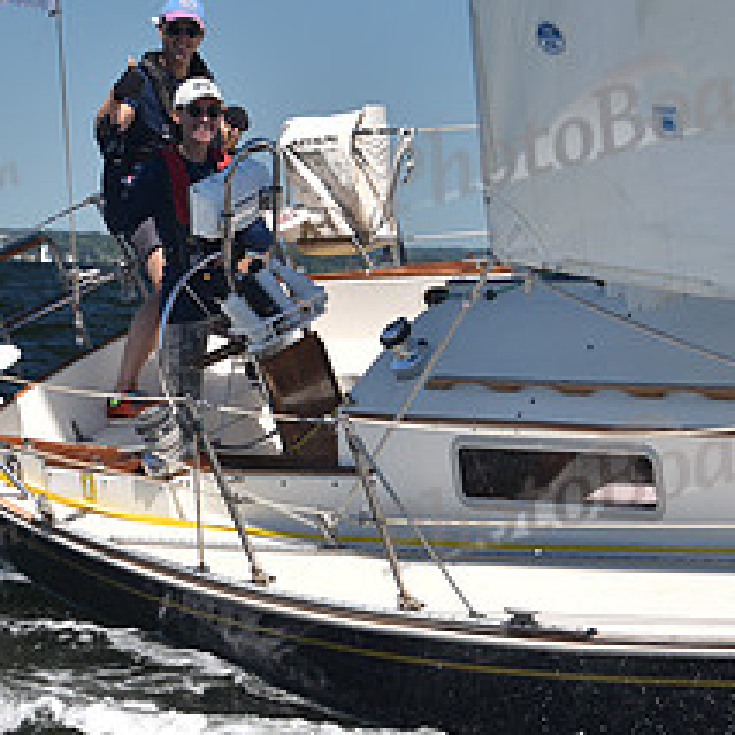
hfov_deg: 10.8
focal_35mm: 162
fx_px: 3892
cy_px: 354
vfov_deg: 10.8
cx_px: 200
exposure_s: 1/1000
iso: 200
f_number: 4
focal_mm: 70
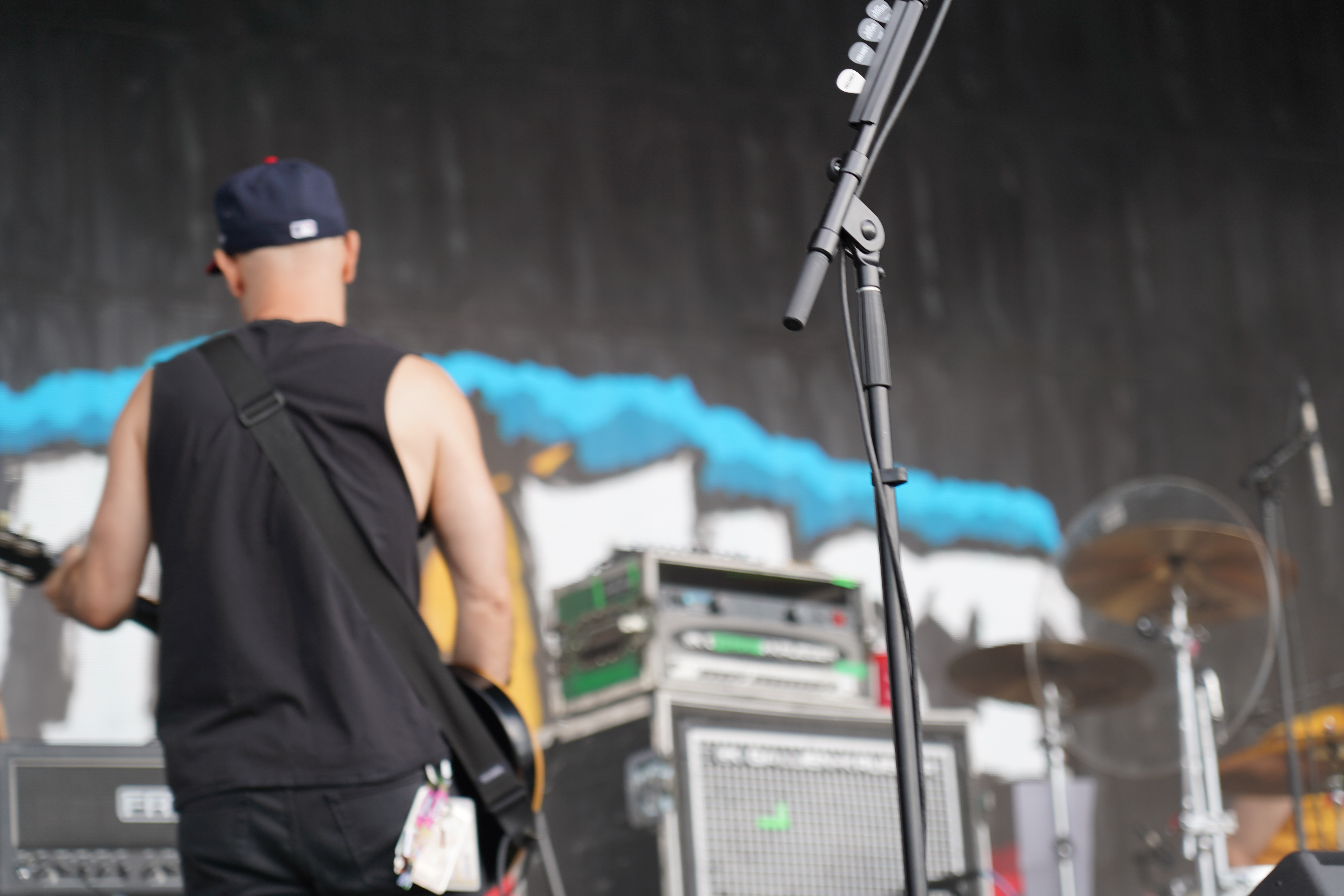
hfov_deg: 19.5
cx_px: 672
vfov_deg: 13.0
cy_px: 448
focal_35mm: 105
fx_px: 3920
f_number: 4
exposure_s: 1/125
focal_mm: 105
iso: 160
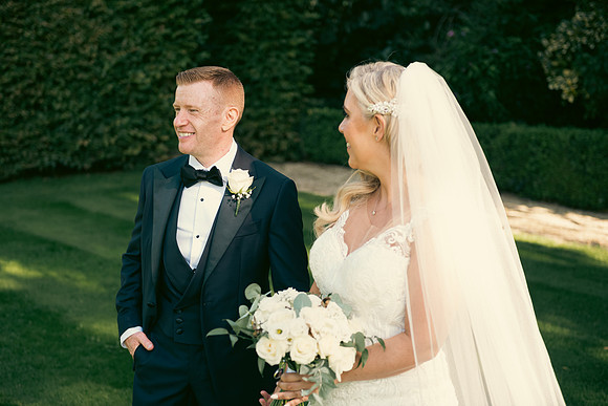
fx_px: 980
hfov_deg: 34.5
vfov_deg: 23.4
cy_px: 203
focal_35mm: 58
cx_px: 304
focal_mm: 58
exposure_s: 1/400
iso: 200
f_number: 3.5
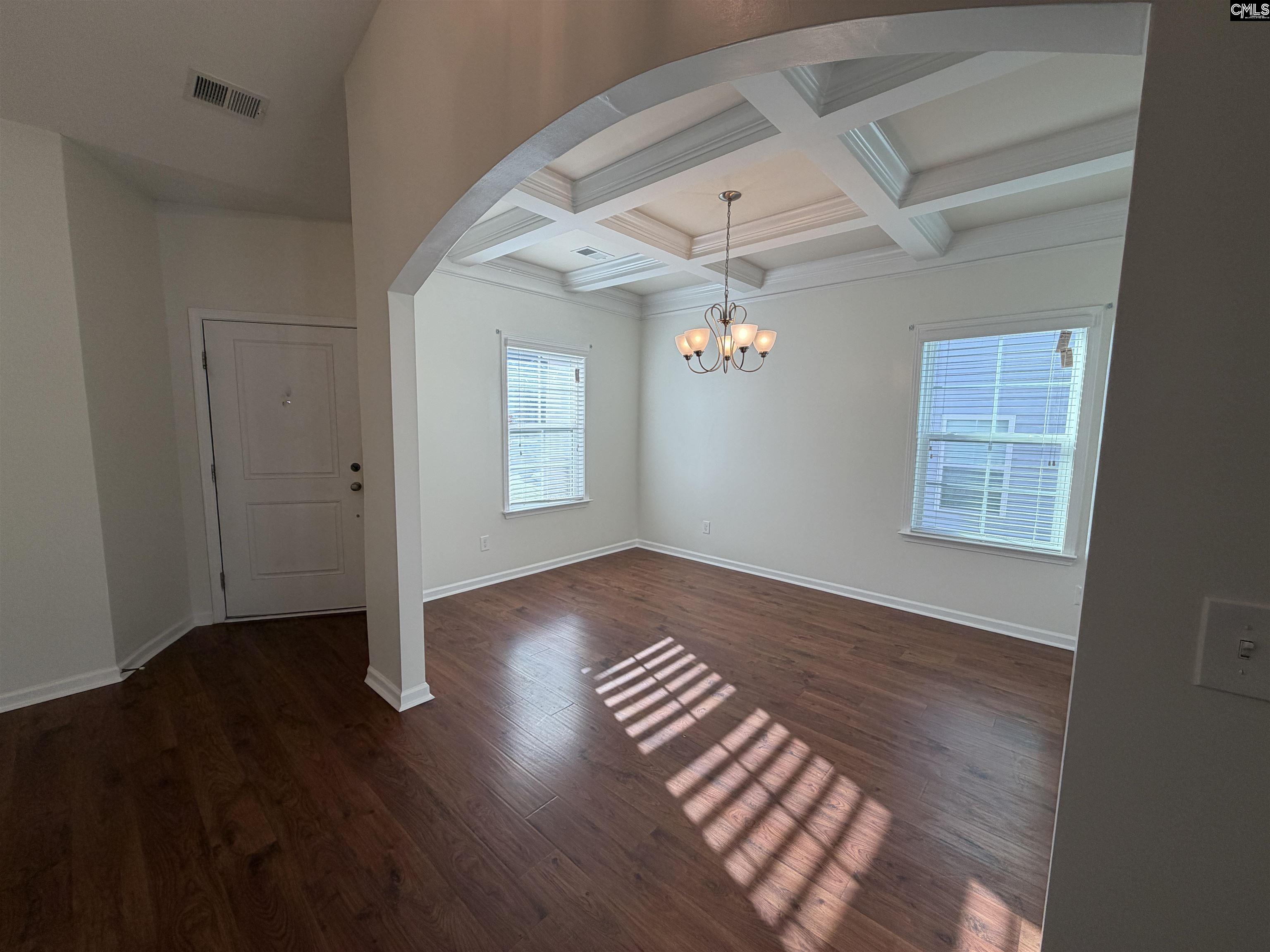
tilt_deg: -6.9
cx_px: 635
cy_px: 476
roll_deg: -0.2
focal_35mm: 14
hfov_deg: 102.1
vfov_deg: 85.7
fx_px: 514
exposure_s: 1/120
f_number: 2.2
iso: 64
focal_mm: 2.22
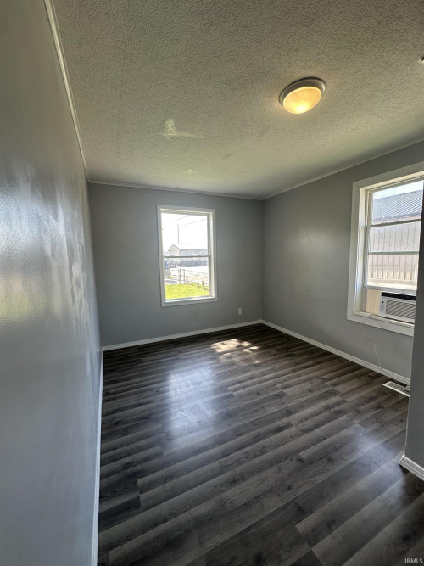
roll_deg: +0.2
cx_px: 212
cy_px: 283
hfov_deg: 85.7
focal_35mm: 14
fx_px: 229
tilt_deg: -6.4
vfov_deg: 102.1
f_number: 2.2
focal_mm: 2.22
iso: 64
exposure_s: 1/120
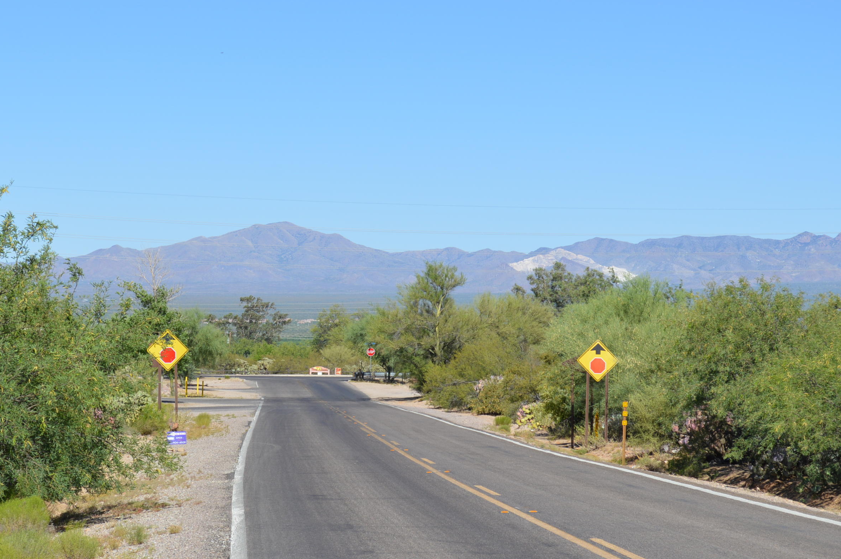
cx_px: 372
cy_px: 351
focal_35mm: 105
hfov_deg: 19.5
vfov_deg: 13.0
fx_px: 2442
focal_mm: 55
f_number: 9
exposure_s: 1/320
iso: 100
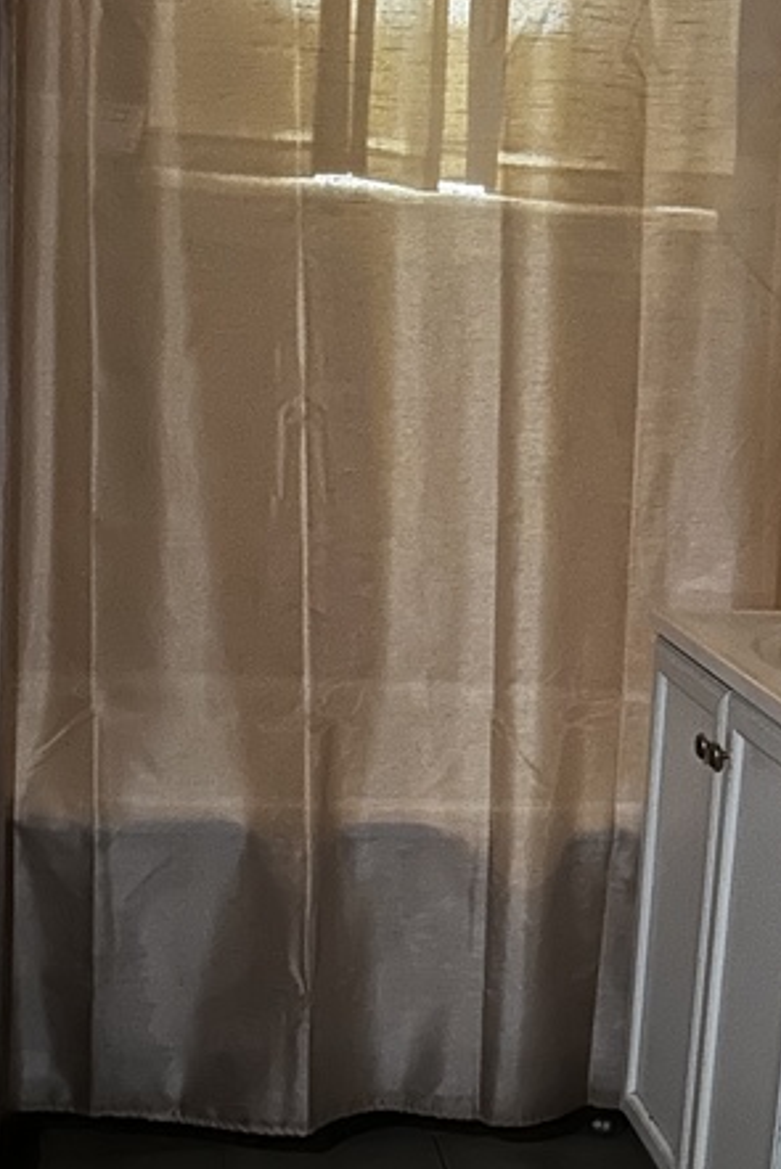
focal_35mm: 61
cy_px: 955
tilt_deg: -20.3
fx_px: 1983
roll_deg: -3.9
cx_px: 620
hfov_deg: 22.0
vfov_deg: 31.9
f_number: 1.78
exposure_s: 1/9
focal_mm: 6.86
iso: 1250
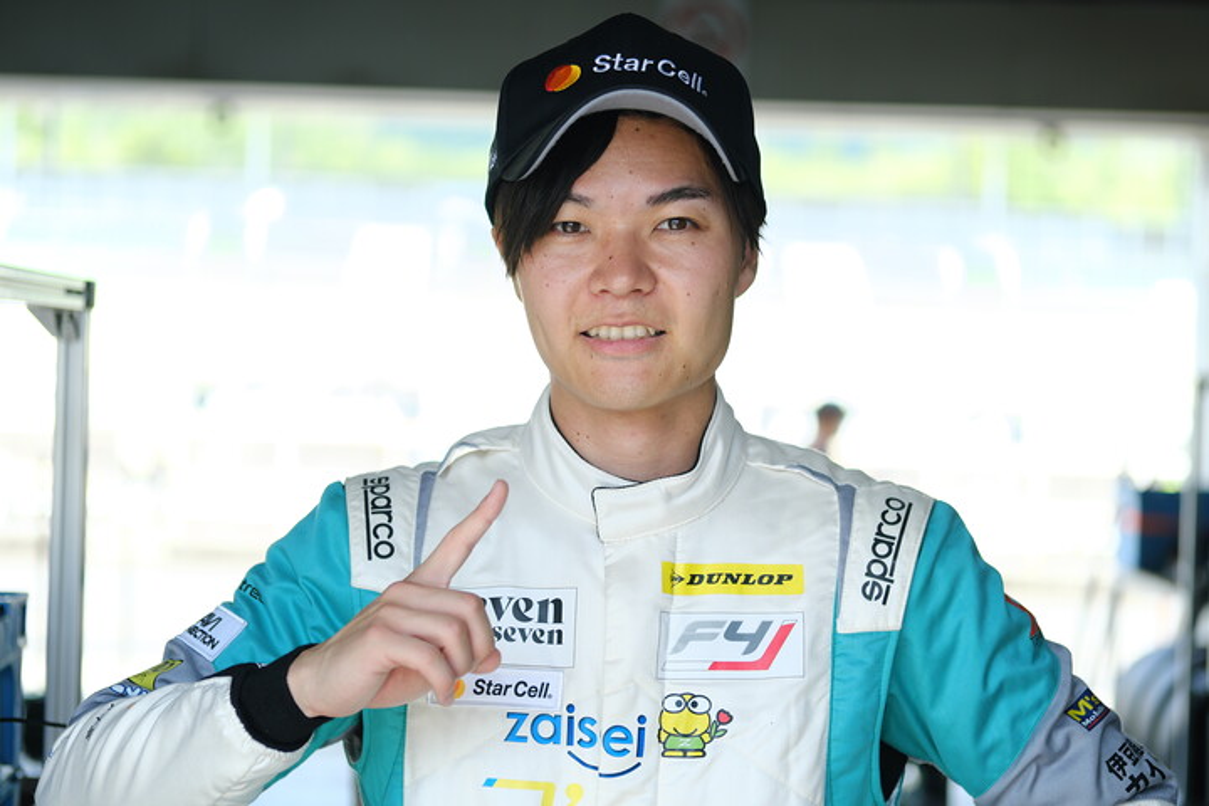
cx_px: 604
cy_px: 403
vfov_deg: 18.2
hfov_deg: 27.0
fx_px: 2519
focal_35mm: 75
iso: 200
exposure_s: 1/480
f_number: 2
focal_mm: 50
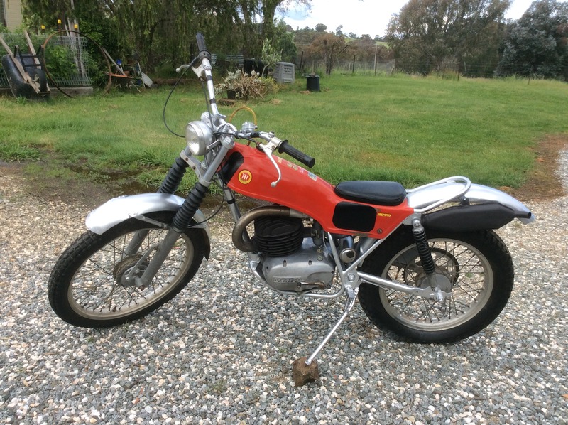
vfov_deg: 44.1
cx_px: 284
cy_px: 212
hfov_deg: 56.9
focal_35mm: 32
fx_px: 524
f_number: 2.4
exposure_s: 1/596
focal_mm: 3.3
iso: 32
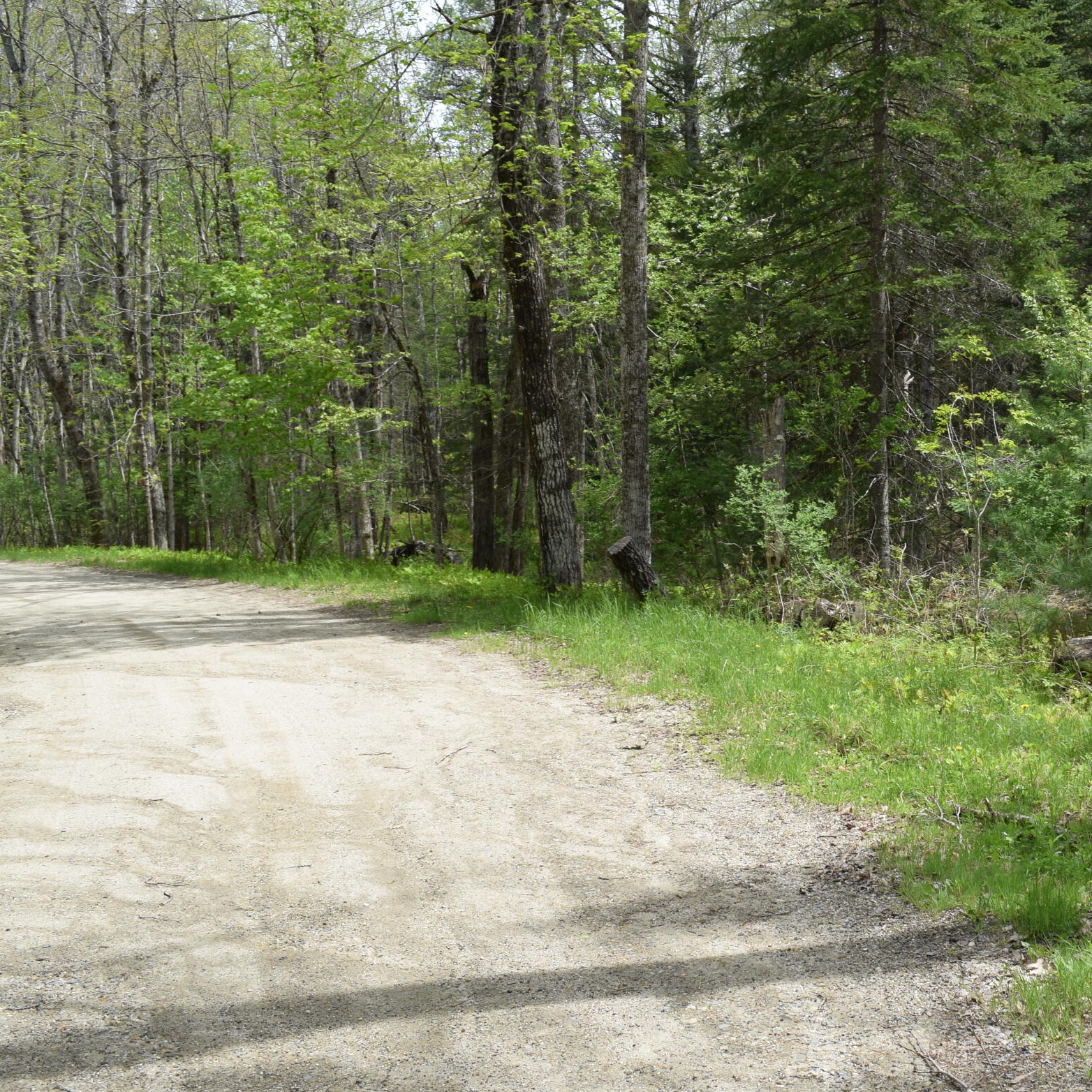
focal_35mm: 44
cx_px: 921
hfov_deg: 36.6
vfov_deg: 38.3
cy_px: 472
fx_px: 1570
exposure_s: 1/200
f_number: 7.1
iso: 100
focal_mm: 18
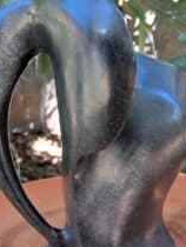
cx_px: 113
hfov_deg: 24.4
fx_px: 429
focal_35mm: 60
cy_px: 143
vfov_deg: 32.1
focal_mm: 4
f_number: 1.8
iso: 80
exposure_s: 1/50
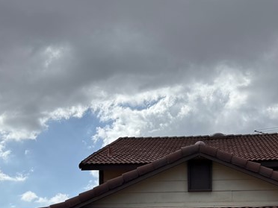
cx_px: 177
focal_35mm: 66
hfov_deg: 29.3
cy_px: 262
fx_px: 530
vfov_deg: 20.5
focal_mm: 6.76
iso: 80
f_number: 1.78
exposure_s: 1/8130
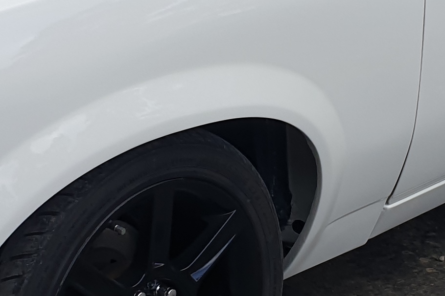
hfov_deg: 17.0
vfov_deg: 11.4
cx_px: 297
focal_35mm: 120
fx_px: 1483
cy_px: 121
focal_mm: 4.3
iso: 50
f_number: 2.4
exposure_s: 1/494
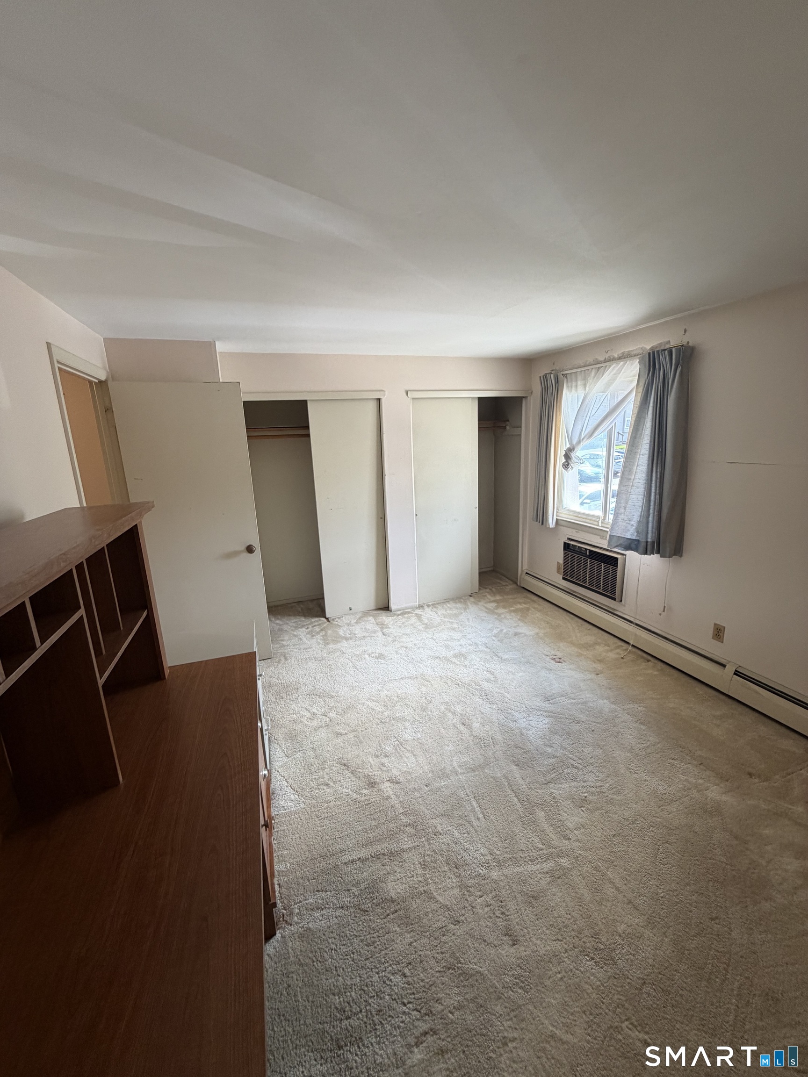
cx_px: 404
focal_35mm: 14
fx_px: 436
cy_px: 538
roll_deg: +2.0
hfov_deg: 85.7
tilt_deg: -14.1
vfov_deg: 102.1
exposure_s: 1/120
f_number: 2.2
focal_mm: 2.22
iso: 200
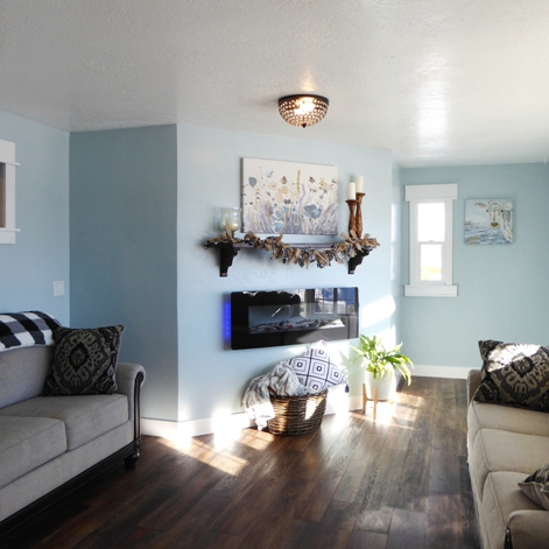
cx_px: 282
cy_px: 270
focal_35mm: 30
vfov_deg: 54.0
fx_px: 538
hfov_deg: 54.0
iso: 80
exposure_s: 1/100
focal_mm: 4.3
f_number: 3.3
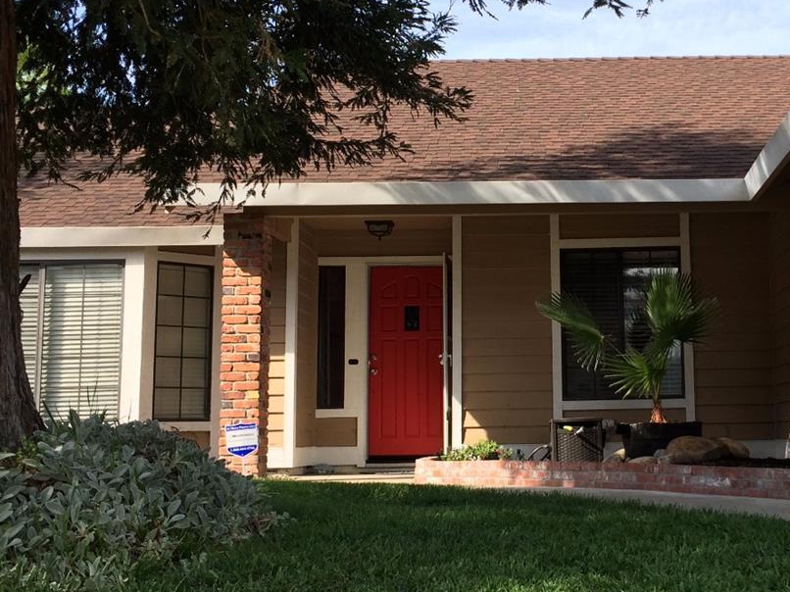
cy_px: 271
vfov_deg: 27.0
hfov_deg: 34.9
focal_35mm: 54
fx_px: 1232
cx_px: 578
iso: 32
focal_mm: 4.15
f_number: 2.2
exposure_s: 1/789
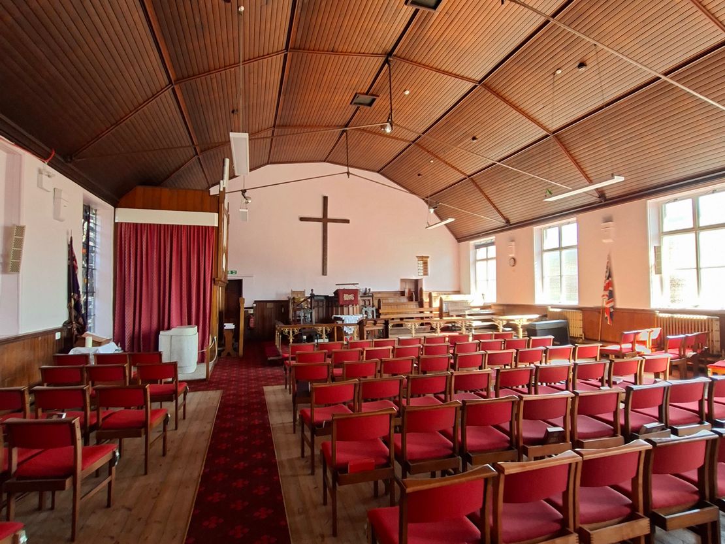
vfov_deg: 89.9
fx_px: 272
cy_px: 272
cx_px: 362
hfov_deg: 106.2
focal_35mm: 13
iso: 160
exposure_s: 1/33
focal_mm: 1.74
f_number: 2.2
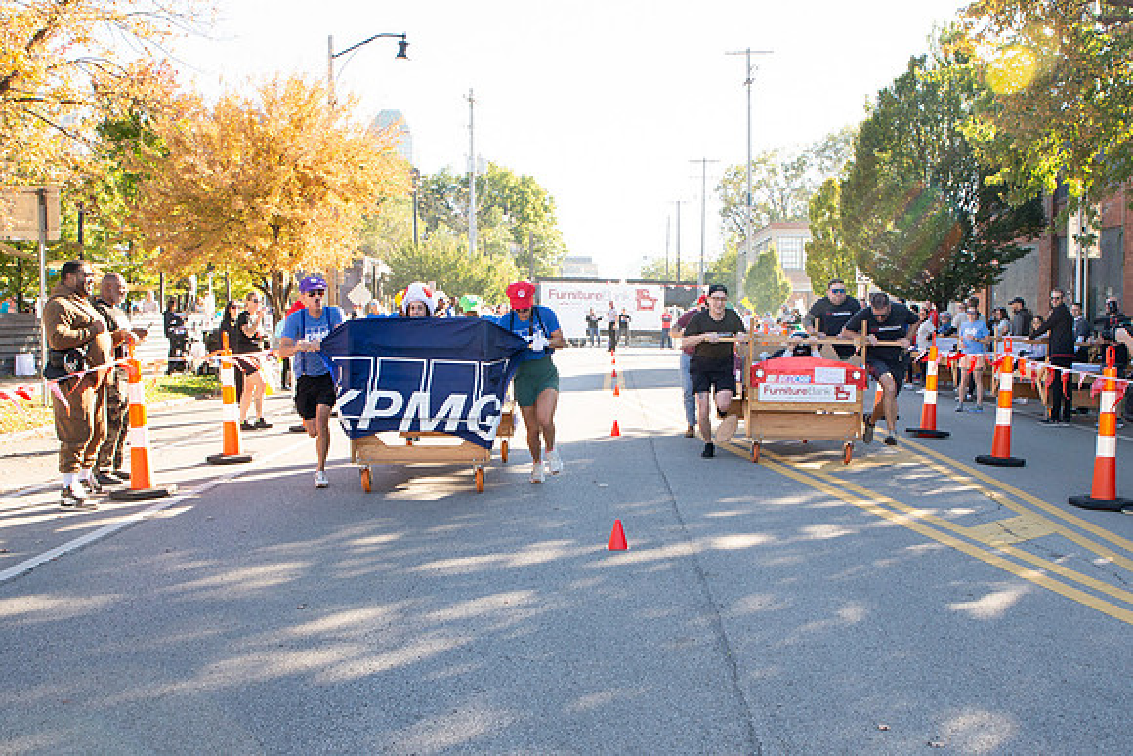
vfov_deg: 34.4
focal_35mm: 39
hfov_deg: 49.7
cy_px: 421
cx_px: 617
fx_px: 1221
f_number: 8
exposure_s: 1/200
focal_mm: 24
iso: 640
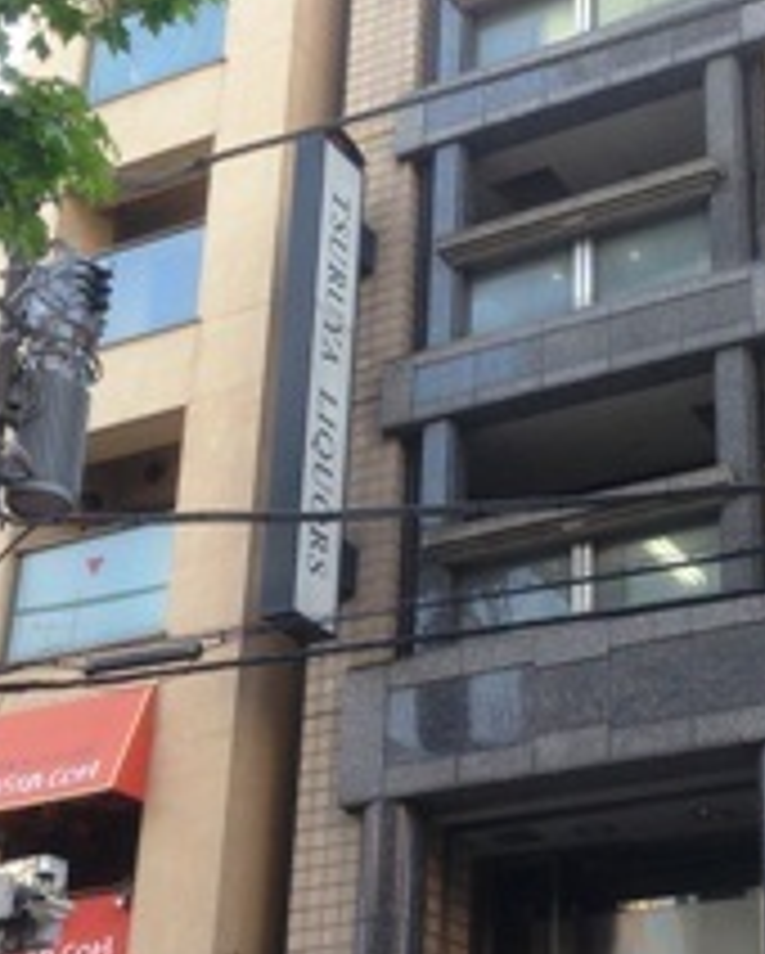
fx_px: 1922
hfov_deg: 22.3
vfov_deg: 27.9
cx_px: 576
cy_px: 531
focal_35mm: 68
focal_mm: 4.12
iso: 50
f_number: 2.4
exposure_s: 1/120
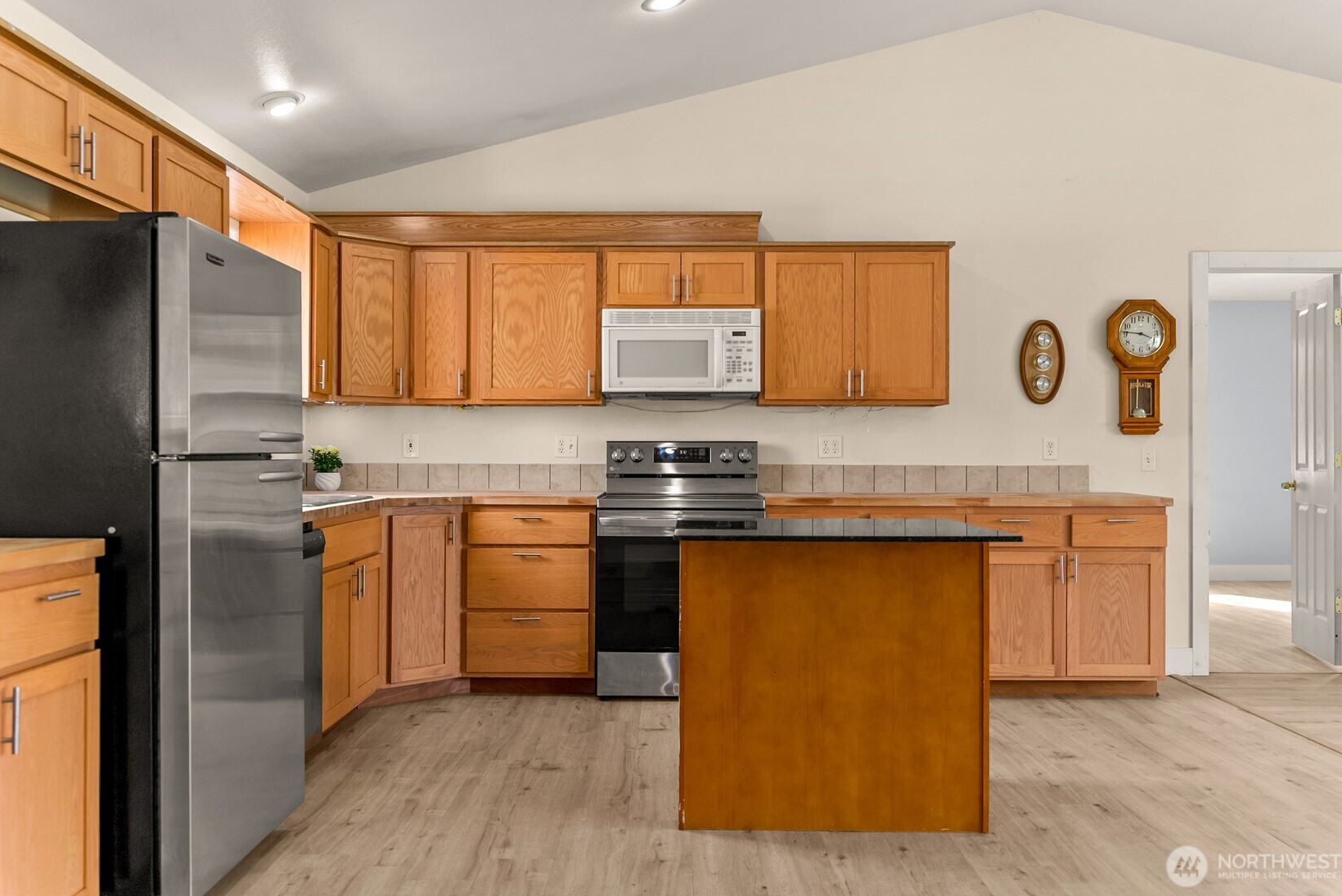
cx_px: 672
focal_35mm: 31
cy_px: 434
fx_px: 1156
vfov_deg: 42.4
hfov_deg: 60.3
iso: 400
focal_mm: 30
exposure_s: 1/125
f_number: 2.8
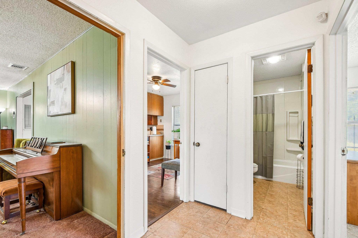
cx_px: 179
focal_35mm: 15
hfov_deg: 100.4
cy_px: 119
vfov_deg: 77.3
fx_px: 149
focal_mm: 10
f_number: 8
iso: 400
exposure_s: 1/6
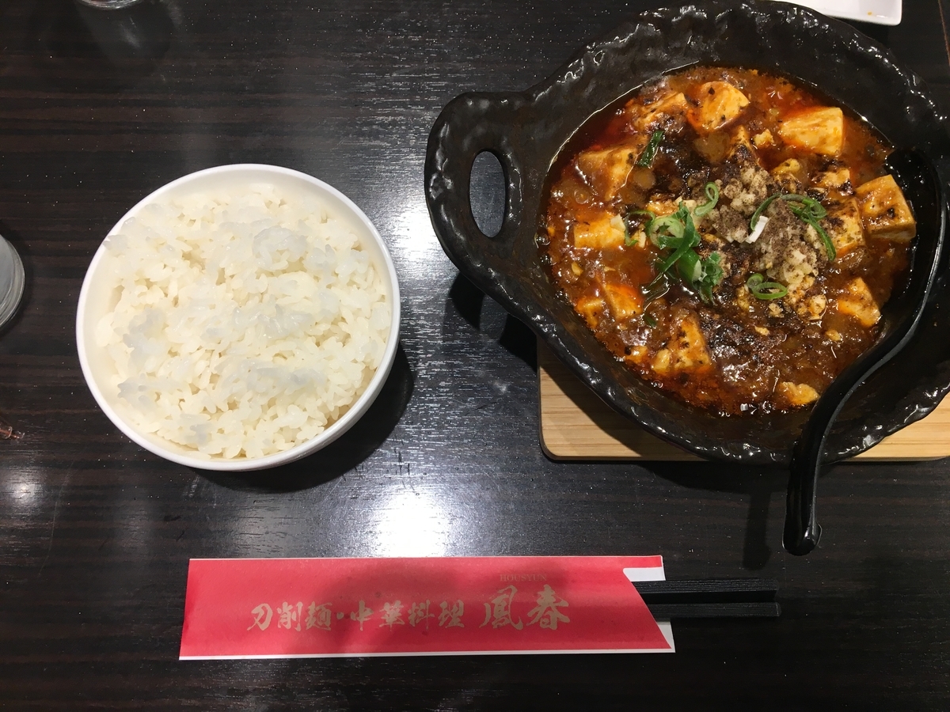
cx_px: 475
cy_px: 356
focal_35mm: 29
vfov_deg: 48.2
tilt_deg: -73.2
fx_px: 796
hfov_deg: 61.7
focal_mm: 4.15
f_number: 2.2
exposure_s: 1/30
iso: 25
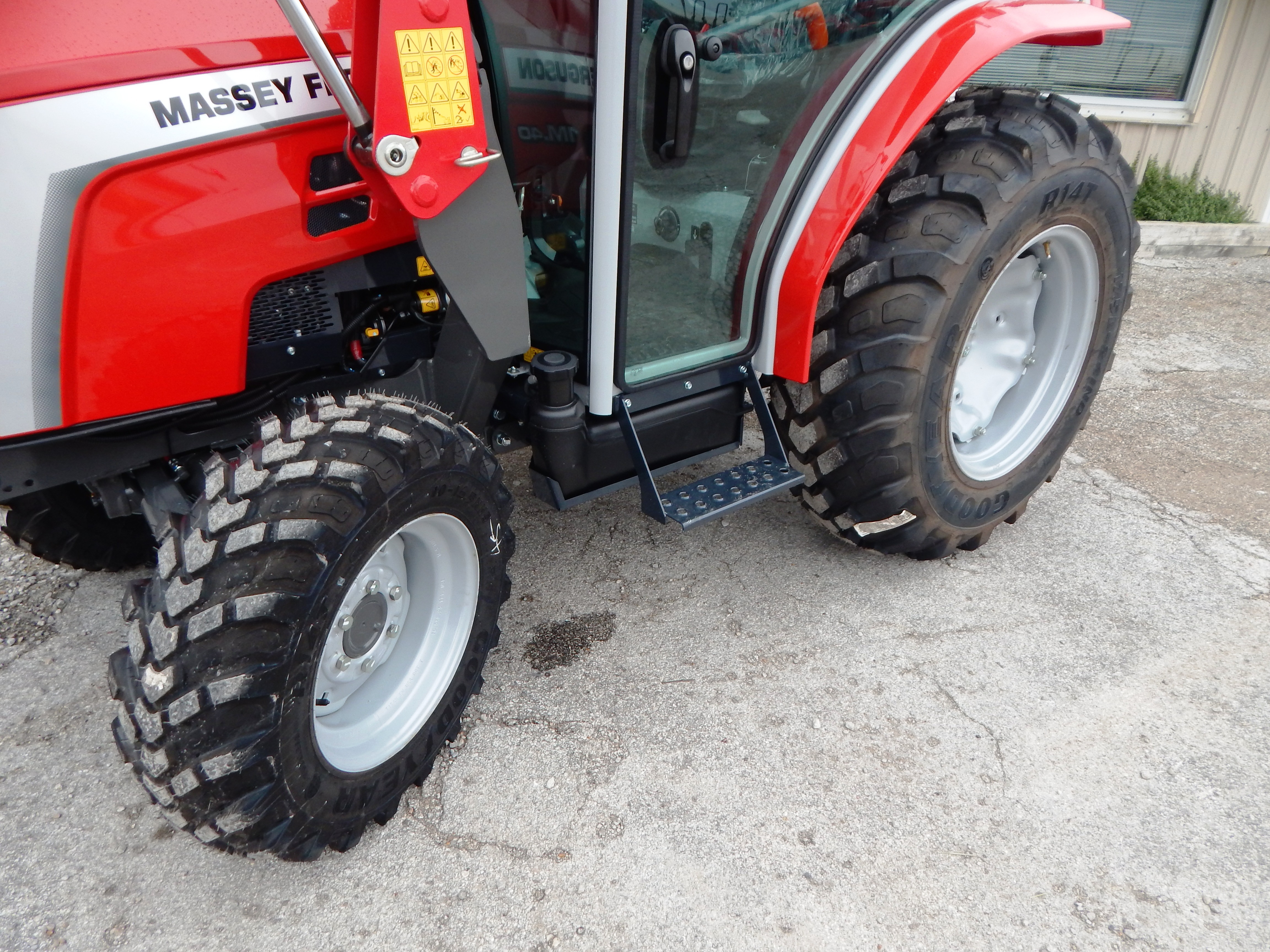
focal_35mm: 22
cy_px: 476
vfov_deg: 61.1
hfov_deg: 76.4
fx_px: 807
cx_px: 635
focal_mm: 4
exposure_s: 1/60
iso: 125
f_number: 3
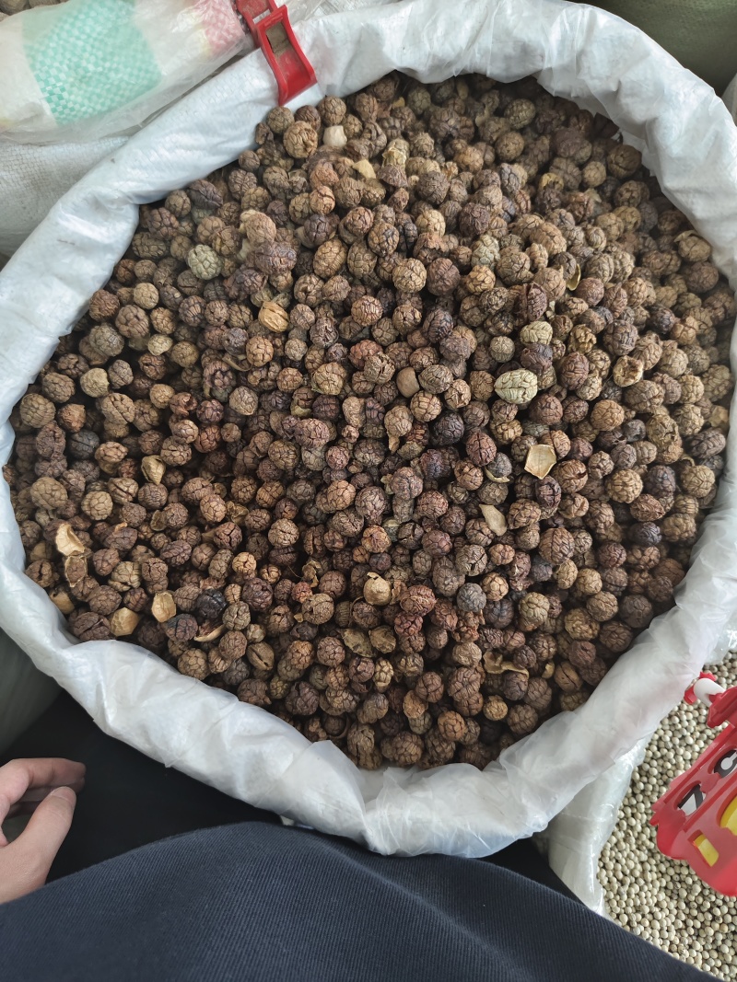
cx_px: 368
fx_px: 681
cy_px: 491
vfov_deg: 71.6
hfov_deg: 56.8
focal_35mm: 24
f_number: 1.88
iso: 948
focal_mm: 5.56
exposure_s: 1/50
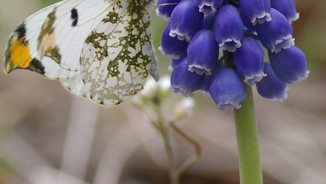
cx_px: 151
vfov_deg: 5.3
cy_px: 51
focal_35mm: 229
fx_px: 1980
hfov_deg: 9.4
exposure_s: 1/1000
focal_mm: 90
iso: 200
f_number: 4.5
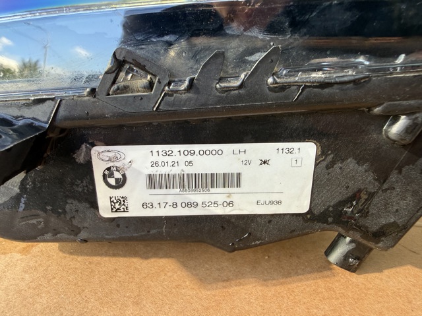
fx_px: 292
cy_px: 158
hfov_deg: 71.6
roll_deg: -6.5
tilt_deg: -27.2
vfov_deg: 56.8
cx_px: 211
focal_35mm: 24
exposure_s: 1/99
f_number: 2.2
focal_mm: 2.22
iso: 50
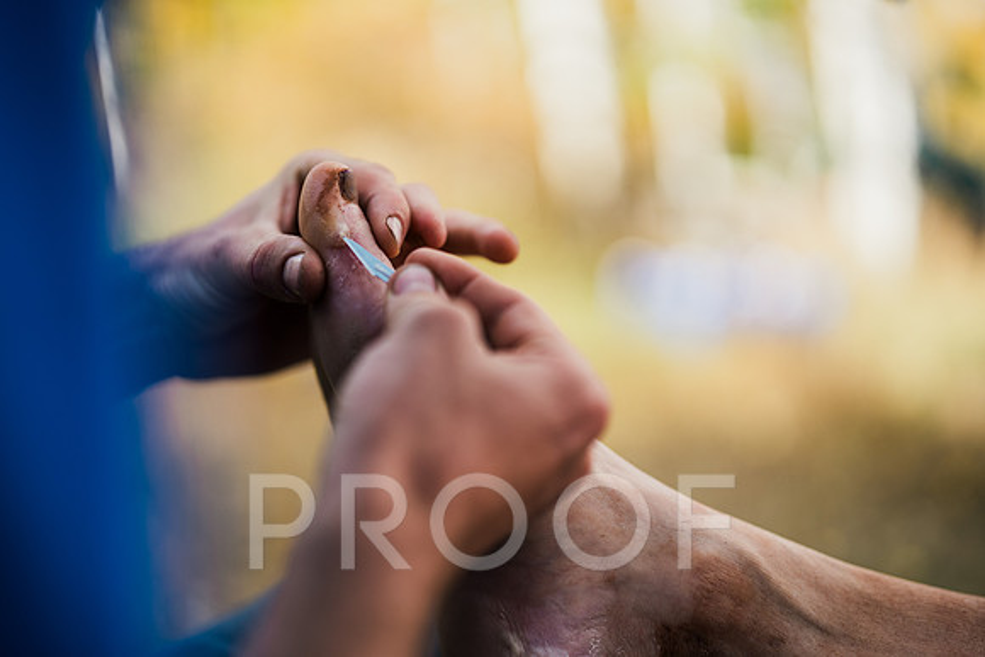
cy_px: 325
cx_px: 478
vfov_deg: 25.9
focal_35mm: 52
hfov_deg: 38.0
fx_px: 1431
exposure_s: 1/2000
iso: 100
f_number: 1.4
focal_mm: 50
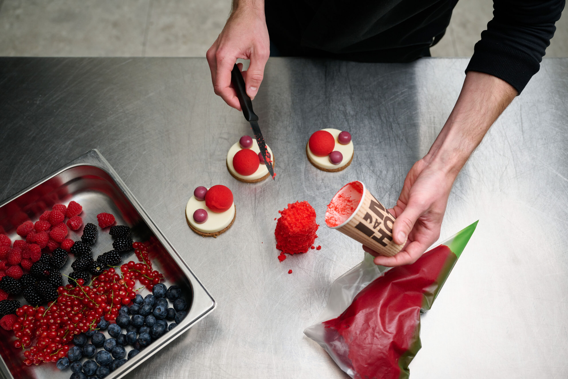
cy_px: 190
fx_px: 615
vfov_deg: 34.2
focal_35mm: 39
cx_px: 284
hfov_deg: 49.6
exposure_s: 1/250
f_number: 4
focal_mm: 39
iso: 400
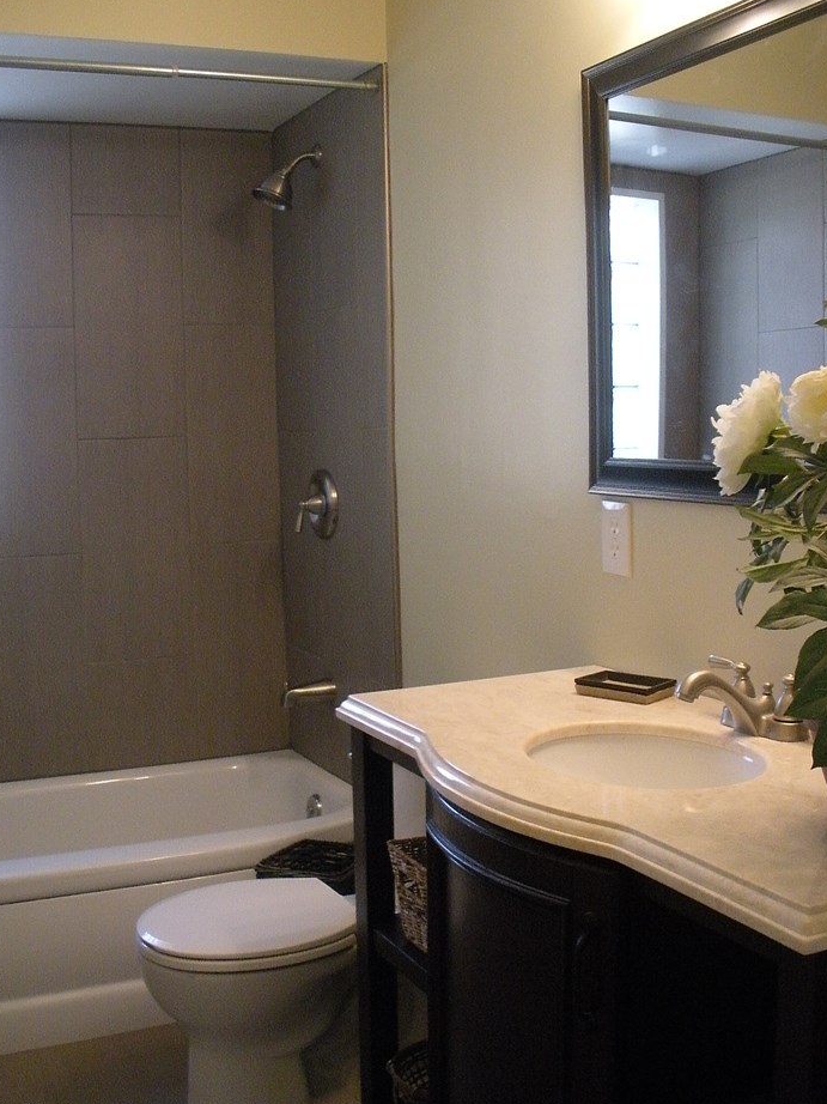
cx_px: 390
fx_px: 1275
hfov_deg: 35.9
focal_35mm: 40
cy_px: 533
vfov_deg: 46.8
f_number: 3.5
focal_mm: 6.3
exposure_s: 1/25.5
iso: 400
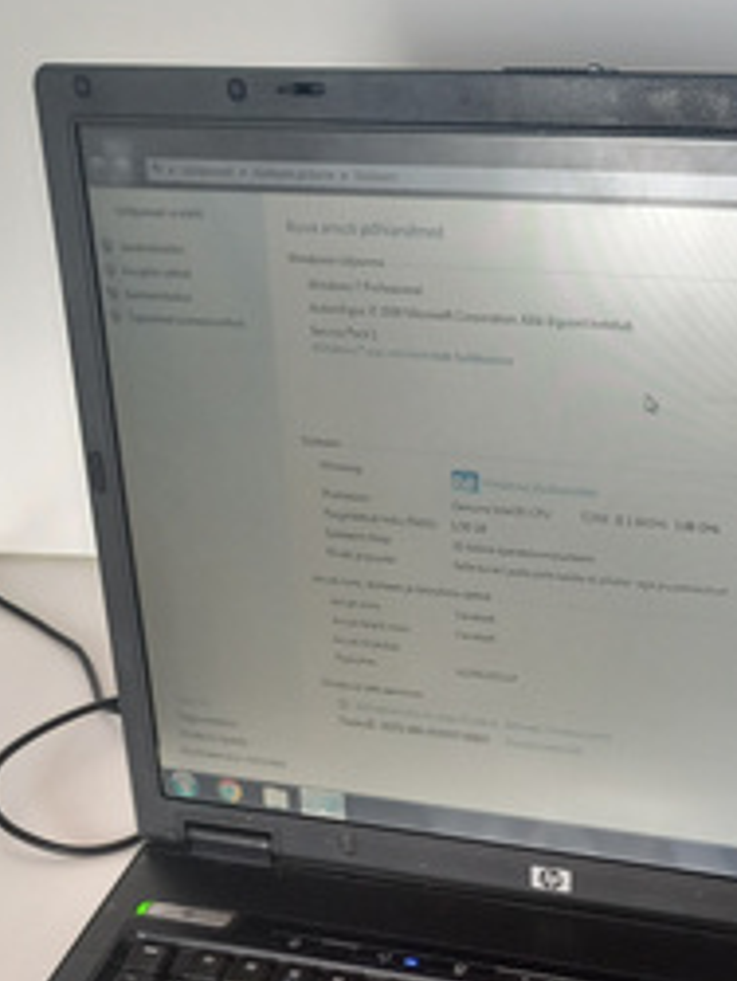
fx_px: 1530
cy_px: 836
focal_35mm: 54
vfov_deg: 34.0
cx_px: 527
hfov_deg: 26.8
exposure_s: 1/33
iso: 160
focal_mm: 4
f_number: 1.8
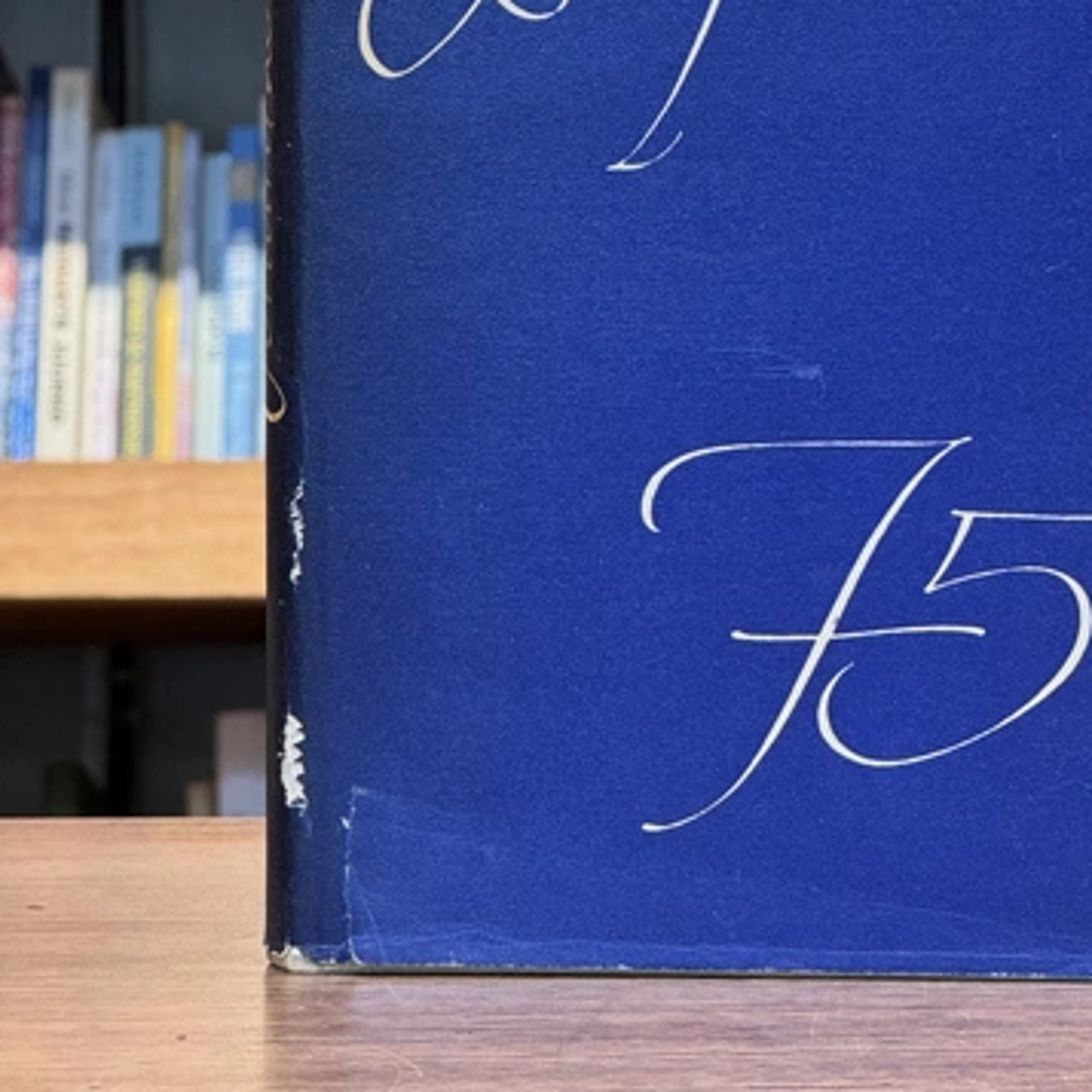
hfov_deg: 13.4
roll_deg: -0.3
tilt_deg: +1.3
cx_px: 775
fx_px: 4640
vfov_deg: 13.3
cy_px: 182
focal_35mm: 130
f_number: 2.8
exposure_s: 1/60
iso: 500
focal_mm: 9
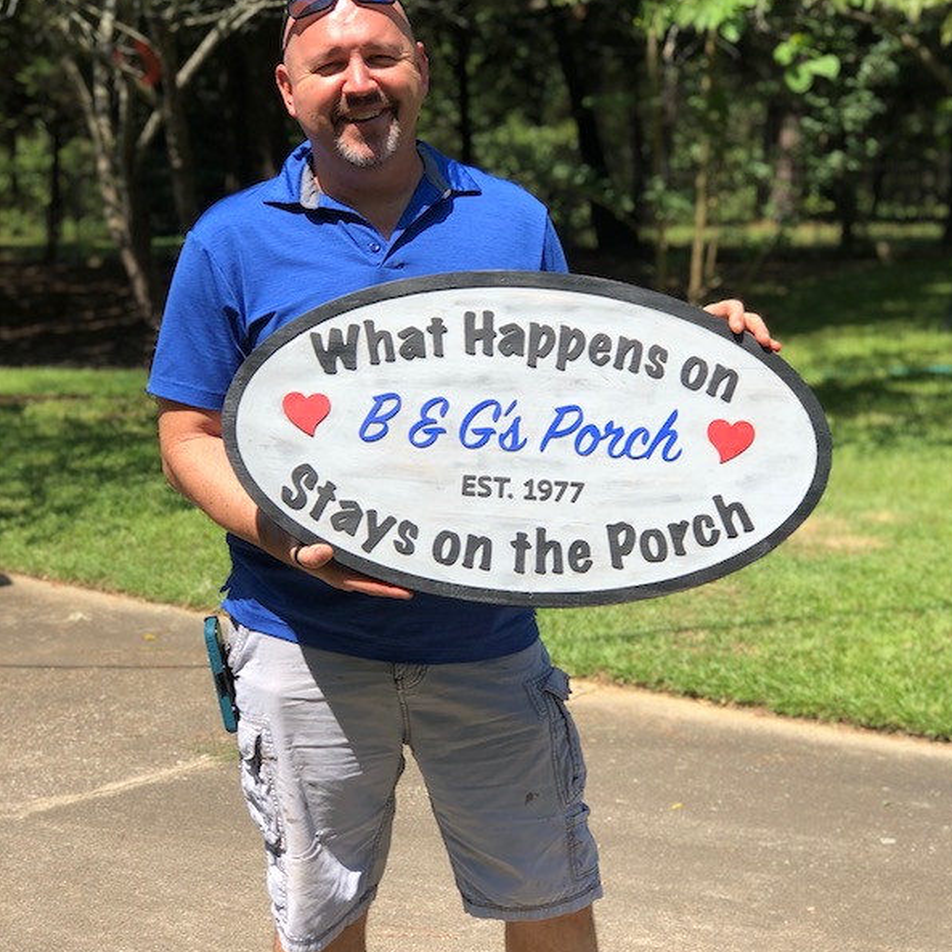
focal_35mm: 68
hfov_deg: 25.4
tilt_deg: -7.9
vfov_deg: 25.4
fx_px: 2116
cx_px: 480
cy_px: 441
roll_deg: -0.1
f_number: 2.8
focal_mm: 6.6
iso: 20
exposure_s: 1/450
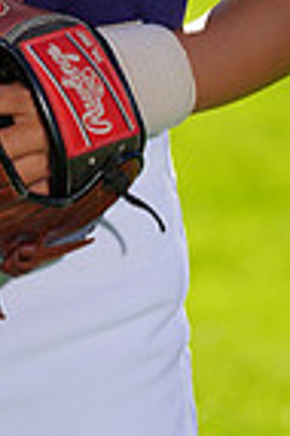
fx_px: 16545
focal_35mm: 1366
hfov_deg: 1.0
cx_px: -44
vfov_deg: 1.5
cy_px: -381
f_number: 8
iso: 100
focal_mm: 336
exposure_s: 1/250
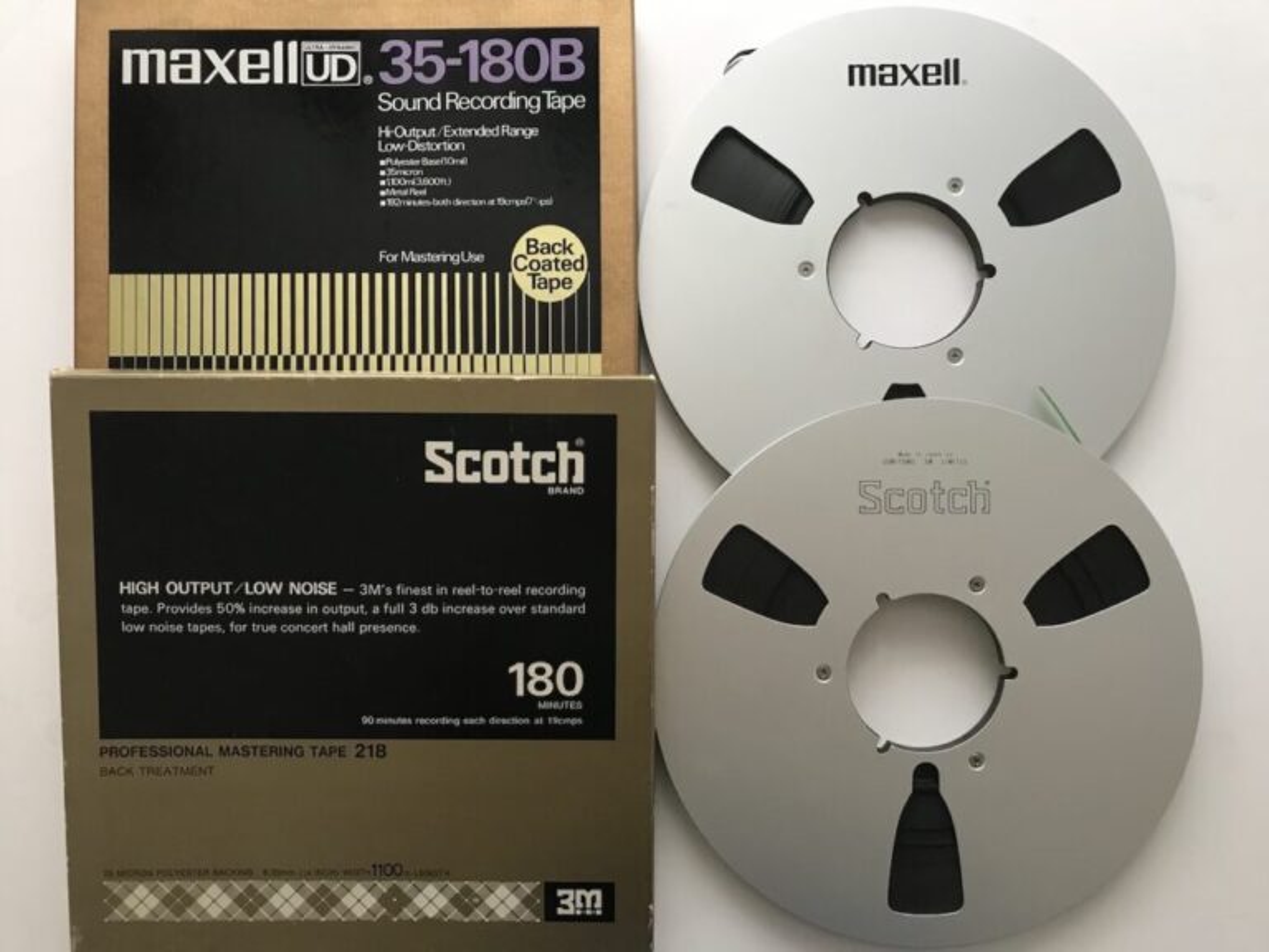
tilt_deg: -89.2
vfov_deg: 49.7
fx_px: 1026
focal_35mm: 28
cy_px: 476
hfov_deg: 63.4
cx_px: 634
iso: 50
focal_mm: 3.99
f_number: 1.8
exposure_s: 1/15
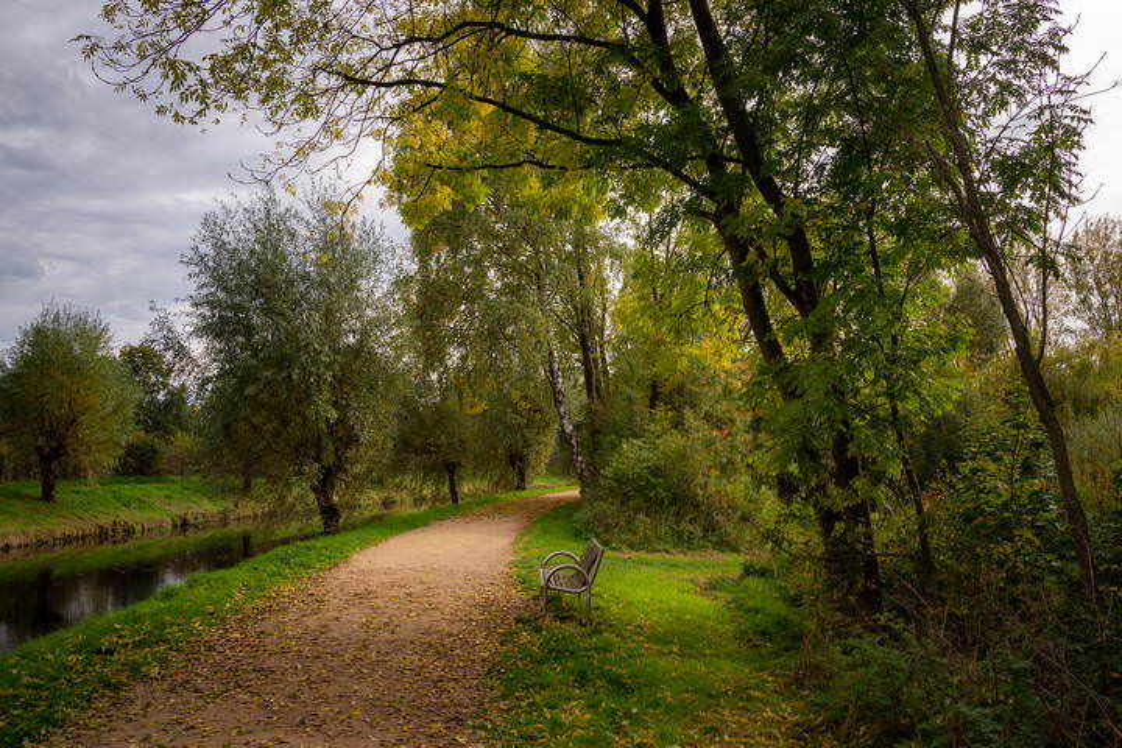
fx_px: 1091
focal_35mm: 35
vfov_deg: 37.9
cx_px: 561
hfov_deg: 54.4
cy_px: 374
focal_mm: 35
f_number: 8
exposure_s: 1/80
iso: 100
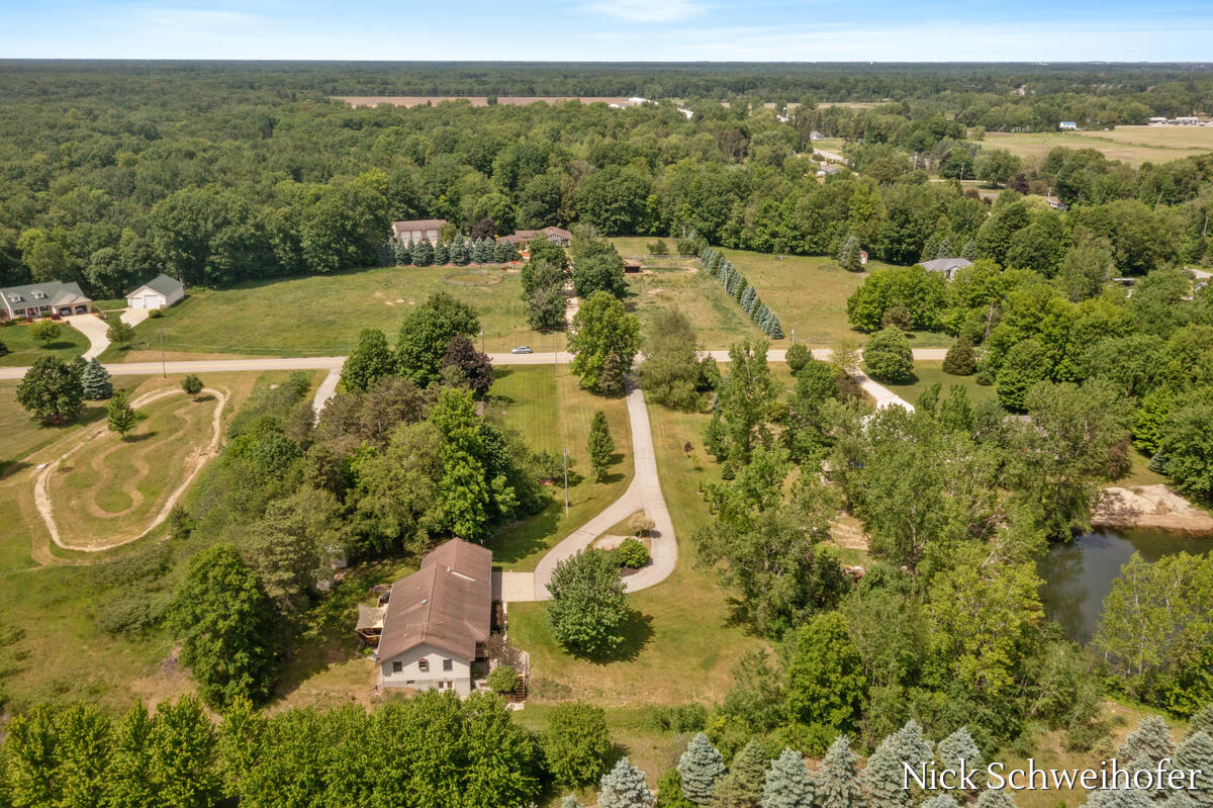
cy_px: 404
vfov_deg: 46.4
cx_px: 606
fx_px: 943
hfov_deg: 65.5
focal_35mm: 28
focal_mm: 10.26
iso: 100
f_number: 11
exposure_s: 1/400
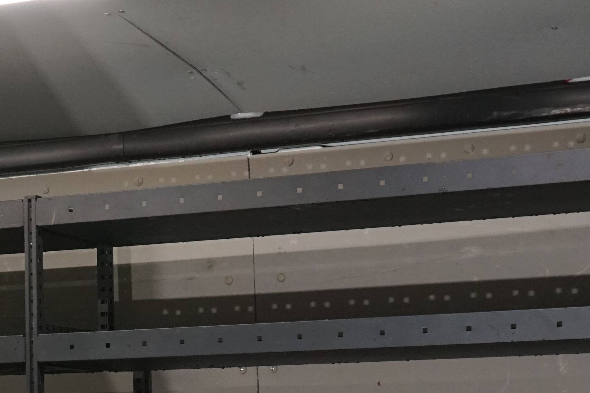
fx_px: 1606
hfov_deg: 20.8
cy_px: 535
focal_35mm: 98
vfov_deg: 13.4
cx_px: 239
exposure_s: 1/160
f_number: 4
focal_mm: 31
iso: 1250
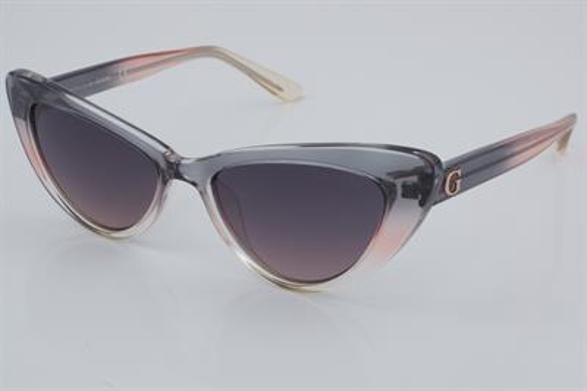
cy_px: 196
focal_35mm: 75
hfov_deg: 27.0
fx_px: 1222
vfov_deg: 18.2
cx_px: 294
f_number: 32
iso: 100
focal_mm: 50
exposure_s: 1/4
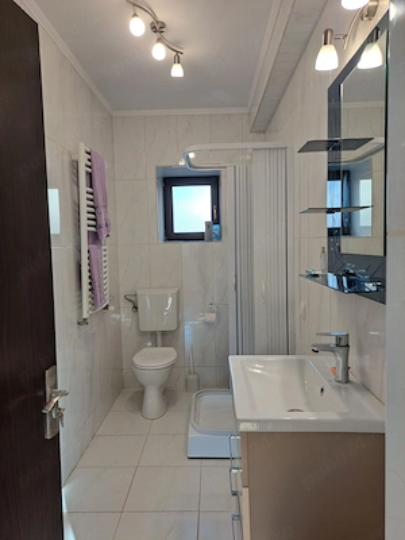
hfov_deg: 56.8
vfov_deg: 71.6
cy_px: 270
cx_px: 202
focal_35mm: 24
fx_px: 374
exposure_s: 1/50
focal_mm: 5.23
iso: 50
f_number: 1.8
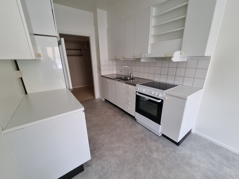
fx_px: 90
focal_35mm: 13
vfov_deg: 89.9
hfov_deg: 106.2
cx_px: 120
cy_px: 90
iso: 400
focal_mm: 2.2
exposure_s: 1/50
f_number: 2.2
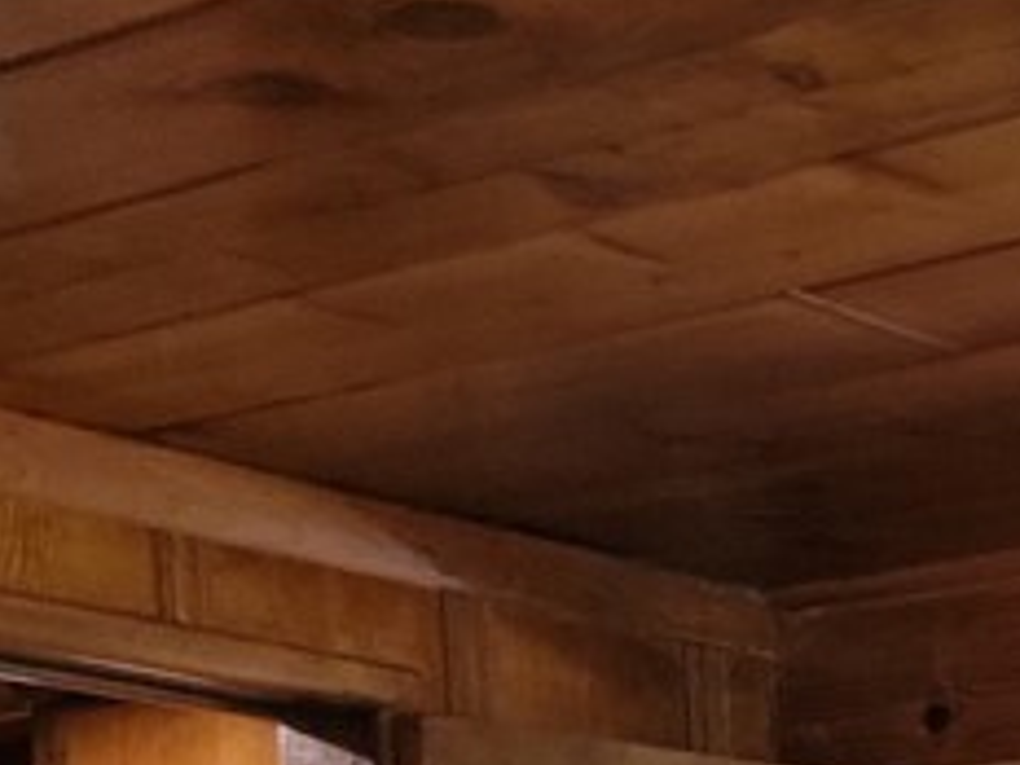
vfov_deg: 11.4
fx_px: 3389
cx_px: 1679
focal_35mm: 115
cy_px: 1631
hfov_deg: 15.4
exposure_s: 1/120
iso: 250
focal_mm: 5.4
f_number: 1.8
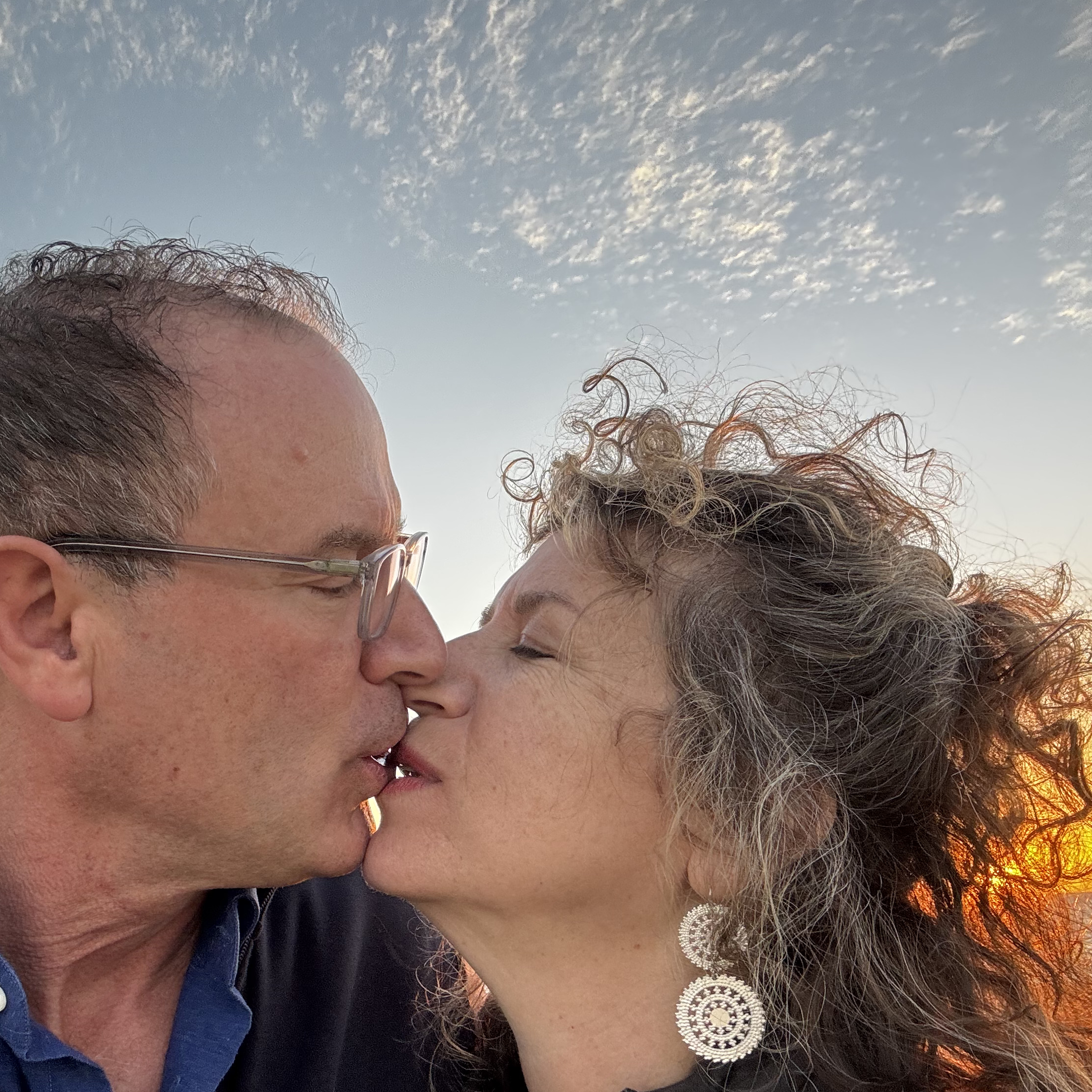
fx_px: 1321
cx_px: 378
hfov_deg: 44.4
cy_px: 696
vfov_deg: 44.5
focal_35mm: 37
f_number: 1.9
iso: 64
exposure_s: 1/121
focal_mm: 2.69
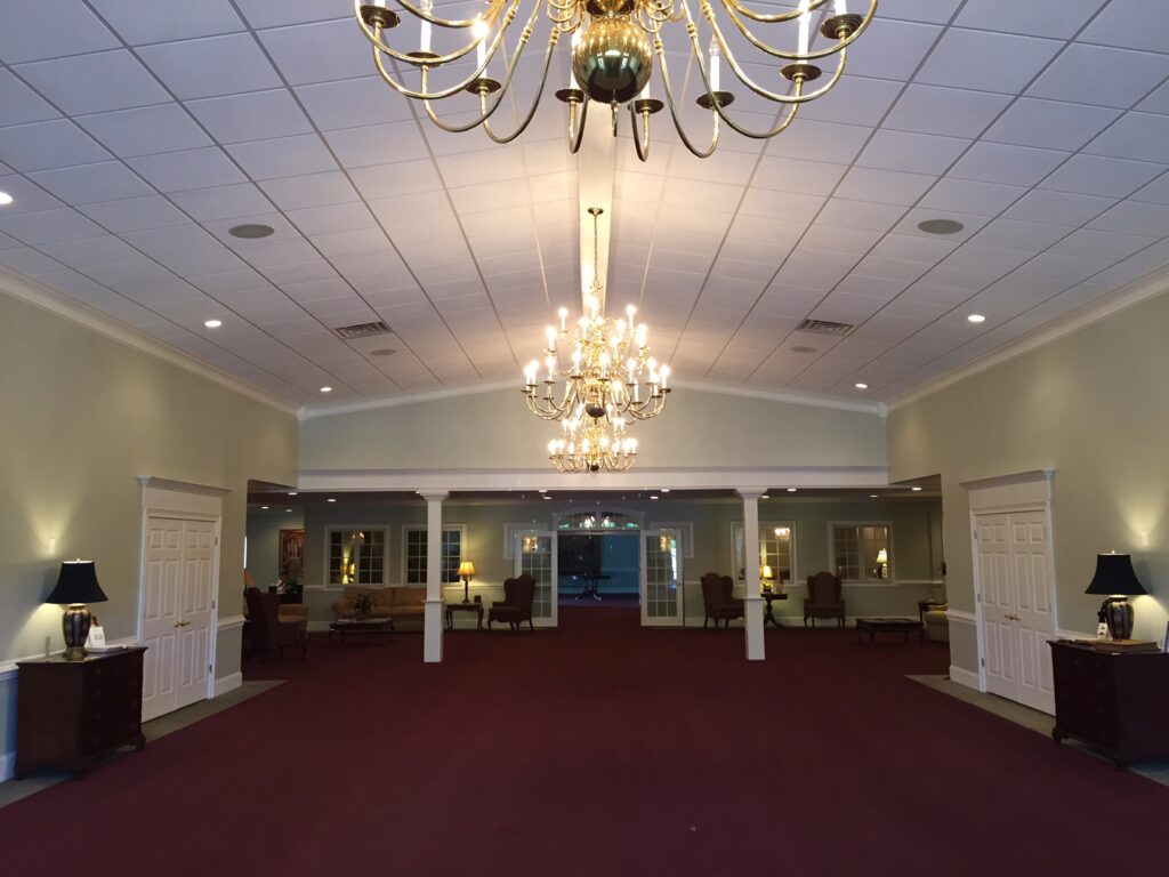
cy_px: 438
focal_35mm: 29
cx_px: 584
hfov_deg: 61.7
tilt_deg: +6.1
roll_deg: -0.3
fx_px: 979
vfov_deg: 48.2
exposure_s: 1/30
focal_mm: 4.15
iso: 80
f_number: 2.2
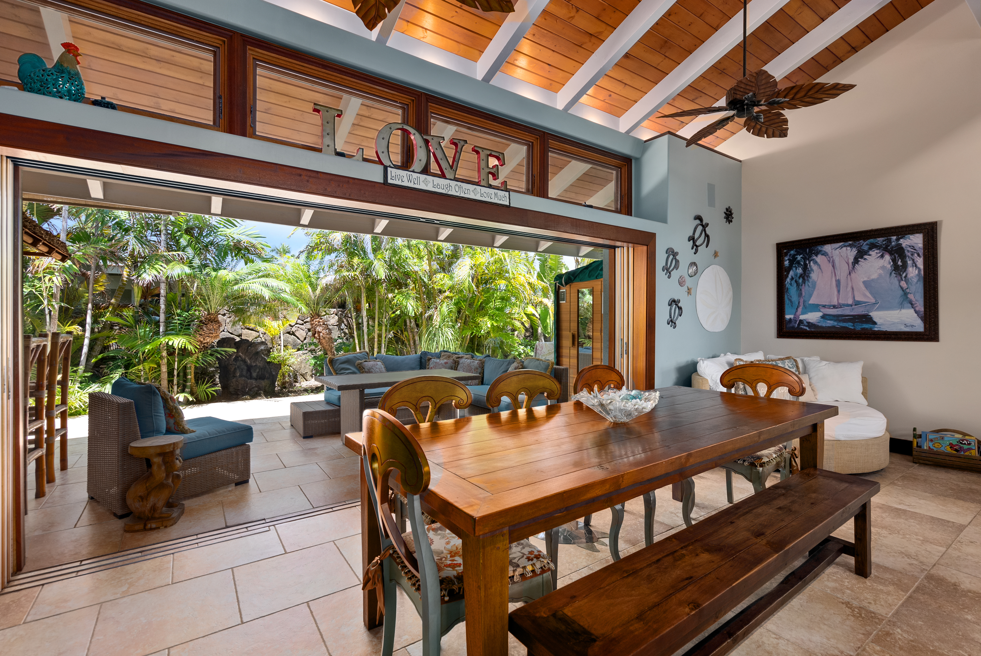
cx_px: 490
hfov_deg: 96.7
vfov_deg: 73.8
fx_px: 436
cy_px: 328
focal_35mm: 16
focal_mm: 16
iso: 320
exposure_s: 1/13
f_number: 5.6
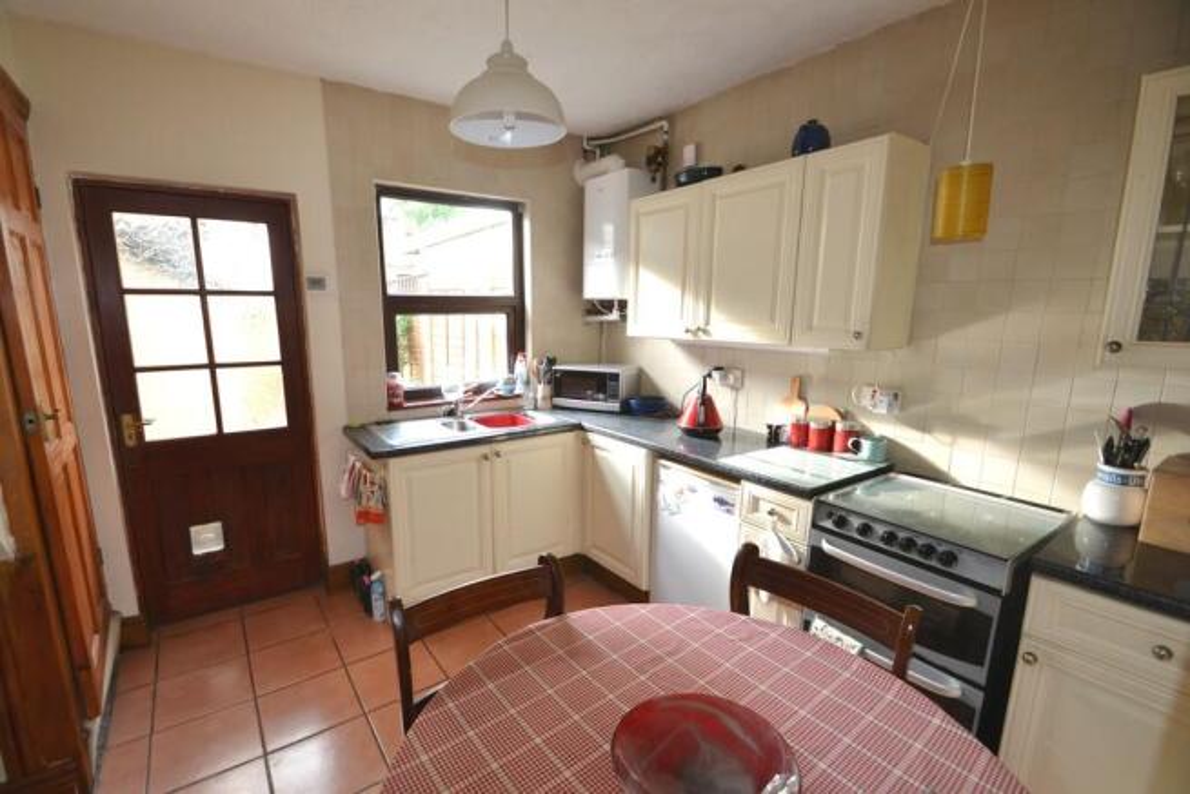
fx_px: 496
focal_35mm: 15
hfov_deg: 100.4
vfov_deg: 77.4
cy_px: 397
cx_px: 595
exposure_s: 1/60
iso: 500
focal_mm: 10
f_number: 3.5
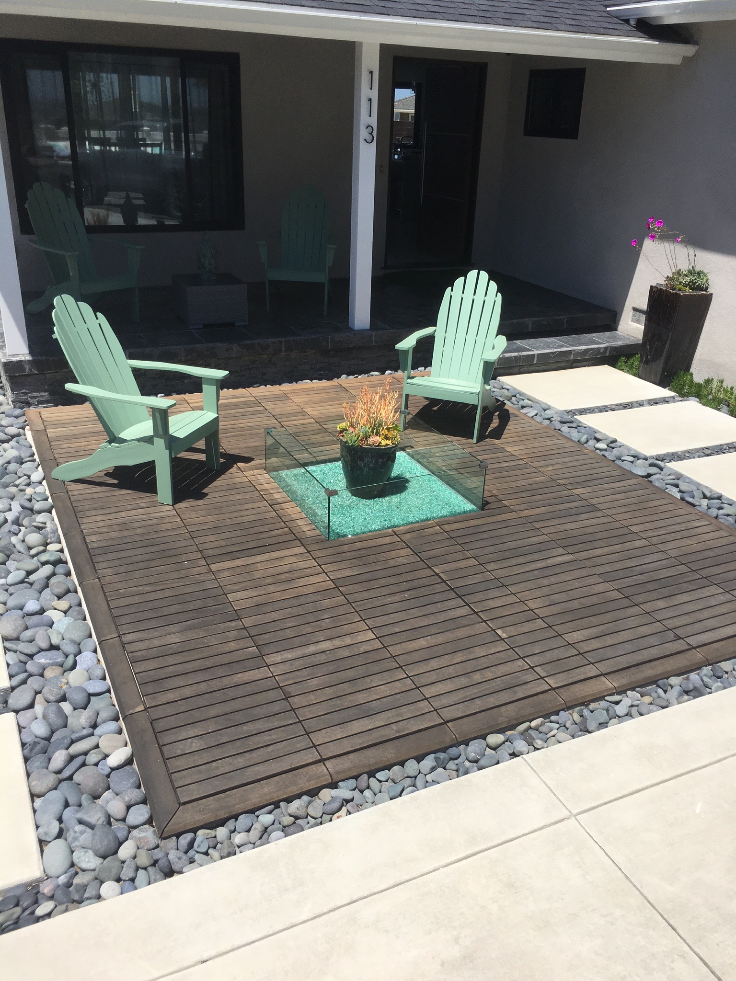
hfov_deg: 48.2
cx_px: 368
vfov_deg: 61.7
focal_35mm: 29
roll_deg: -0.5
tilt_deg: -20.0
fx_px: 822
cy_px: 490
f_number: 2.2
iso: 25
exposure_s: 1/2262
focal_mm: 4.15
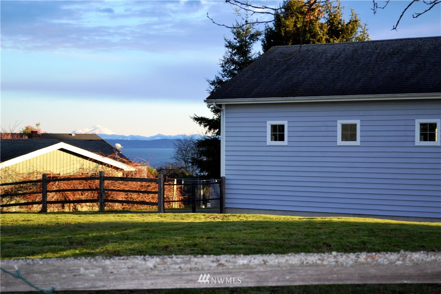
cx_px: 220
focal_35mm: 82
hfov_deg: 24.6
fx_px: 1011
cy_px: 147
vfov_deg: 16.6
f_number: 5.6
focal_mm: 55
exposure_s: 1/125
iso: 200
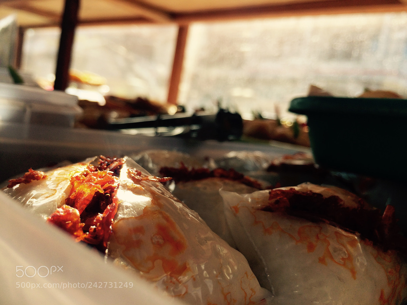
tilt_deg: -5.4
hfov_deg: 61.7
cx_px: 204
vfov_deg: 48.2
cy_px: 152
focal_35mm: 29
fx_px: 341
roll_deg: -9.4
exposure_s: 1/720
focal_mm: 4.15
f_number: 2.2
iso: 32
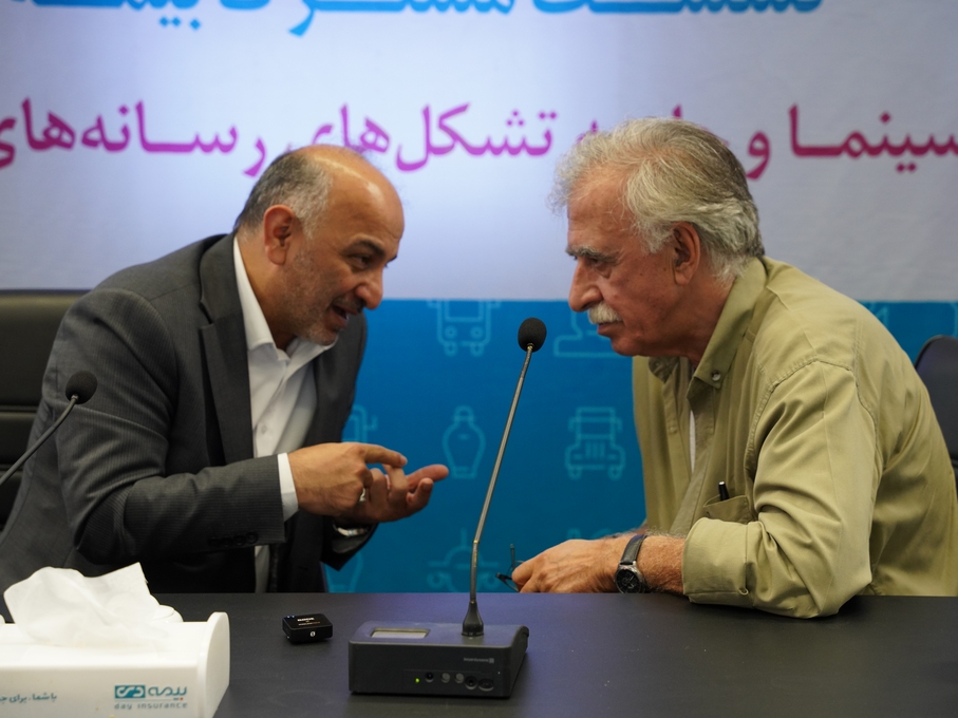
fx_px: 2103
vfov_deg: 19.4
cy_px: 358
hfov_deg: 25.7
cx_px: 491
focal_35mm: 76
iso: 1600
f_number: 4
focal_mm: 70
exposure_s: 1/160
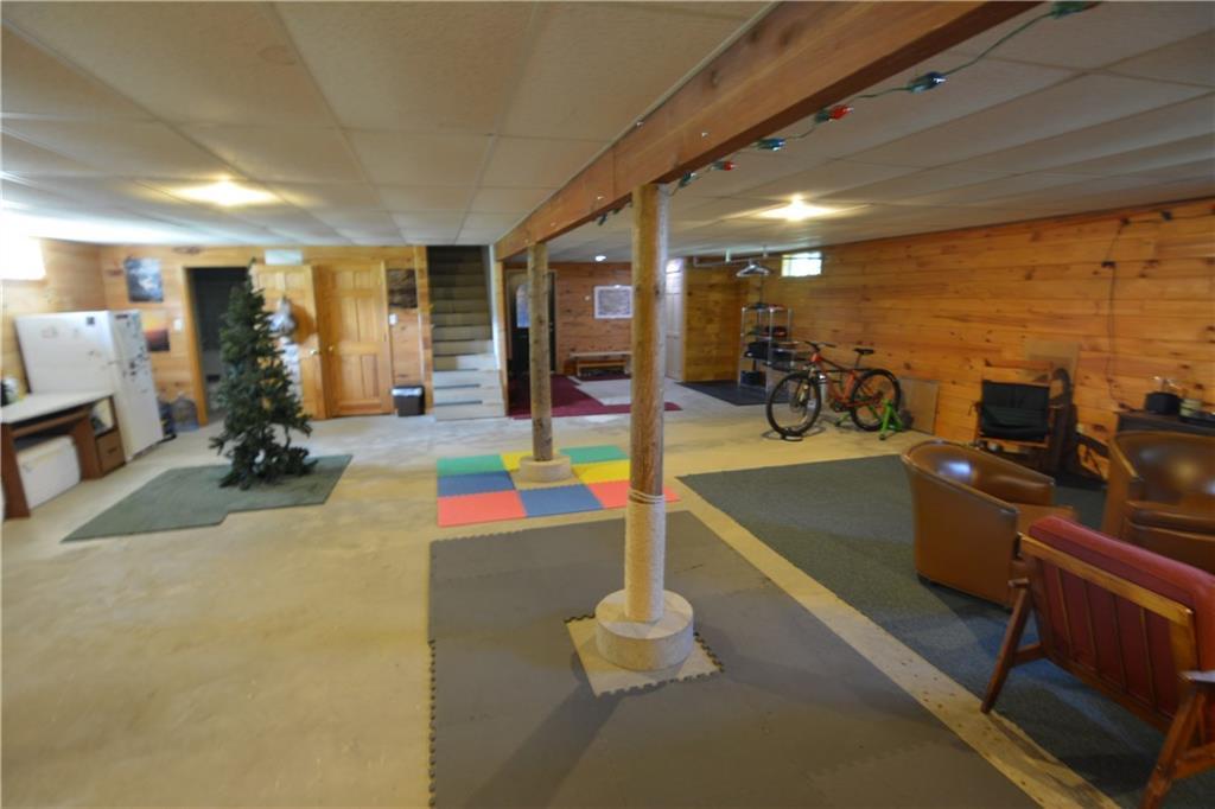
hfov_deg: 95.0
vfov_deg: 72.0
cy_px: 404
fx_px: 557
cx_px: 608
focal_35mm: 16
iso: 400
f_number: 4.5
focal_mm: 11
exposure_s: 1/4
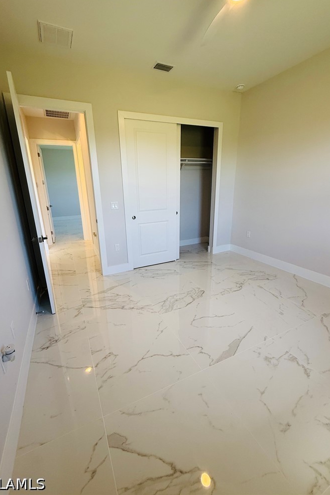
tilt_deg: -14.3
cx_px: 153
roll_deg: +1.3
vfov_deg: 100.4
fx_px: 206
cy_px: 241
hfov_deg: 77.2
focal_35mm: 15
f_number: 2.2
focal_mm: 2.22
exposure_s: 1/120
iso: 160
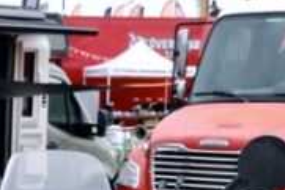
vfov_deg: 6.8
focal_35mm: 187
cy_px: 533
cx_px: 36
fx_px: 1482
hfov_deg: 10.9
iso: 160
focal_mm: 22.3
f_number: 5.6
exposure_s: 1/125
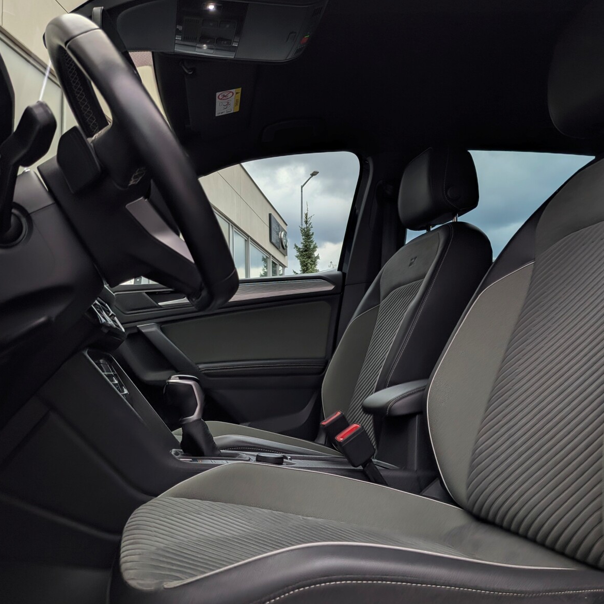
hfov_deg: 55.5
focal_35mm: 29
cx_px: 336
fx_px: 572
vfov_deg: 55.6
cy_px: 300
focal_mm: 4.53
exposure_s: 1/996
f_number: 1.7
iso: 30
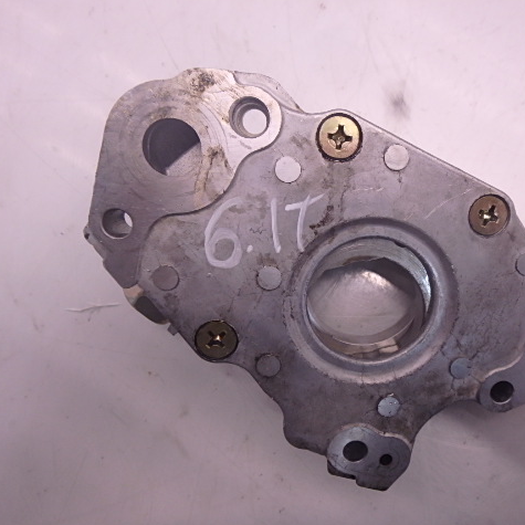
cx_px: 343
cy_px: 263
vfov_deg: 62.9
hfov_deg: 61.6
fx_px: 429
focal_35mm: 25
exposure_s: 1/40
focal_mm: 3.7
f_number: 3.5
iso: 200
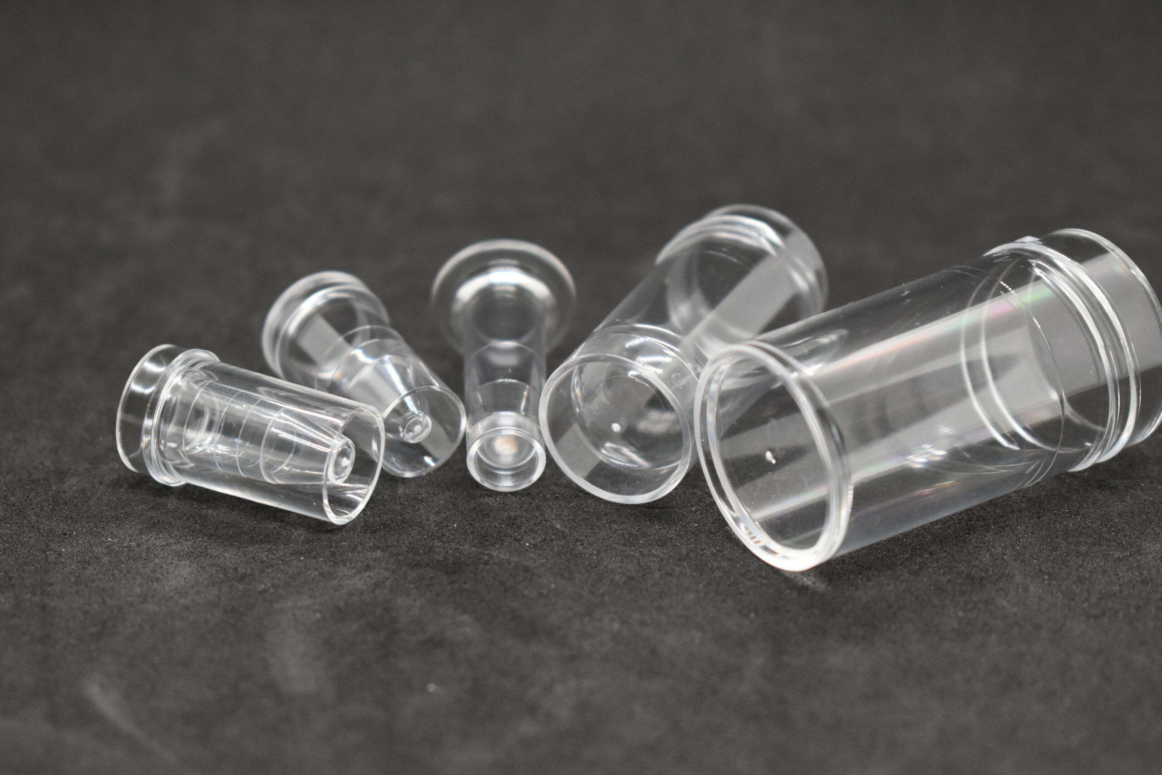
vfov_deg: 16.6
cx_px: 581
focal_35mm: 82
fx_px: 2663
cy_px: 388
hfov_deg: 24.6
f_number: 5.6
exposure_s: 1/125
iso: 1250
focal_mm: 55
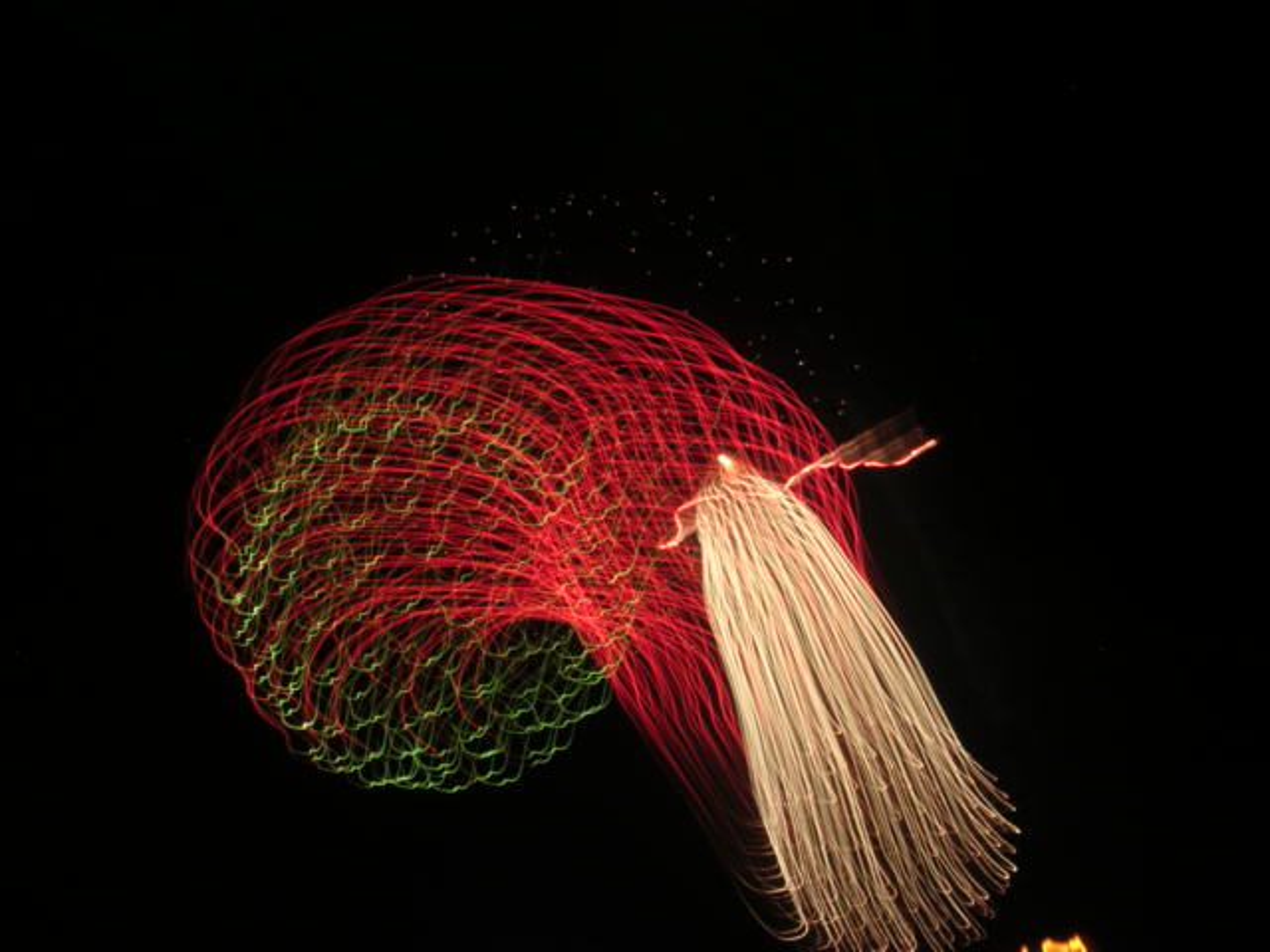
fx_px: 2642
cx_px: 635
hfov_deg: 27.0
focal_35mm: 72
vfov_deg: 20.4
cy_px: 476
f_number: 7.5
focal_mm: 10.9
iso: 100
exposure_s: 4
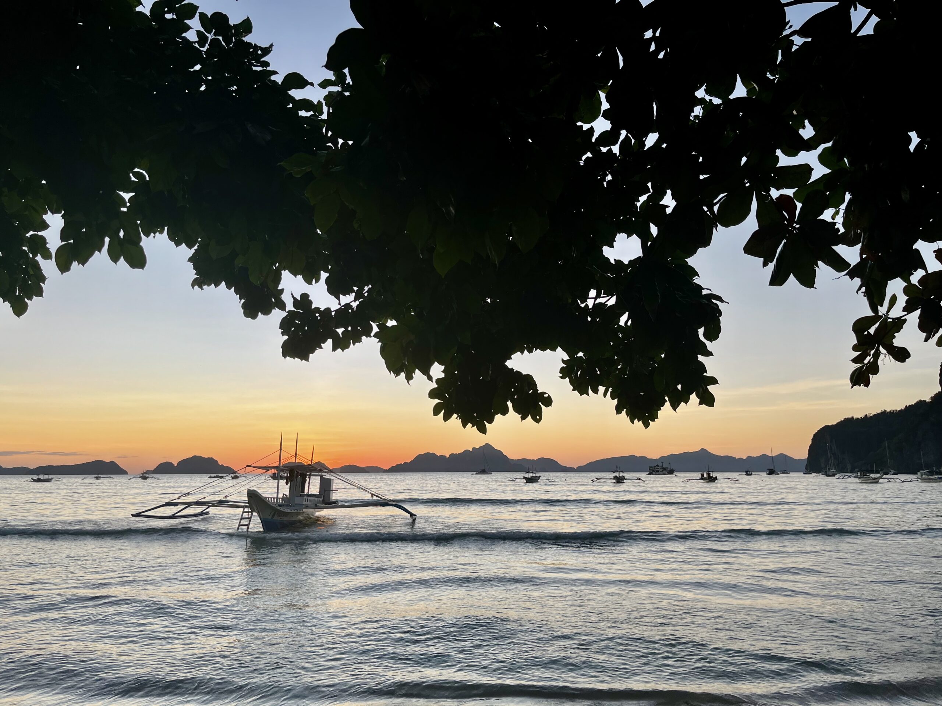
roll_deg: -0.5
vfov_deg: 53.1
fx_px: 708
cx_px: 471
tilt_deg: +8.7
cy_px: 353
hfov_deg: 67.3
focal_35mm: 26
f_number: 1.6
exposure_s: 1/563
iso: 50
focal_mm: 5.1
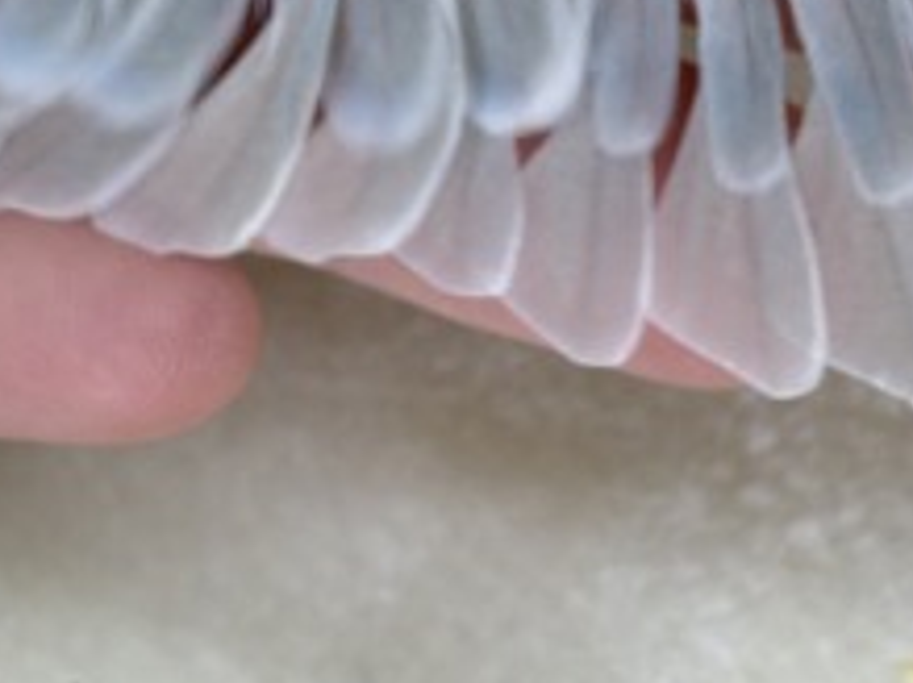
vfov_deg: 9.8
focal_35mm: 152
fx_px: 4007
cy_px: 304
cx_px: 713
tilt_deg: -61.7
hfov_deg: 12.9
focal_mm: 5.96
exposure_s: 1/50
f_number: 1.6
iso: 40
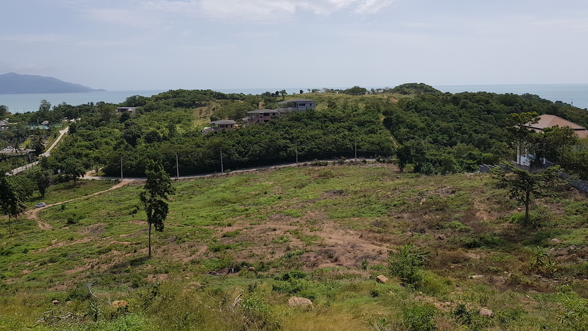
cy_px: 131
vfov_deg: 40.0
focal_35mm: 29
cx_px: 298
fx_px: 452
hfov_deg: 66.1
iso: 40
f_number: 1.7
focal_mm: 4.3
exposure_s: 1/3032
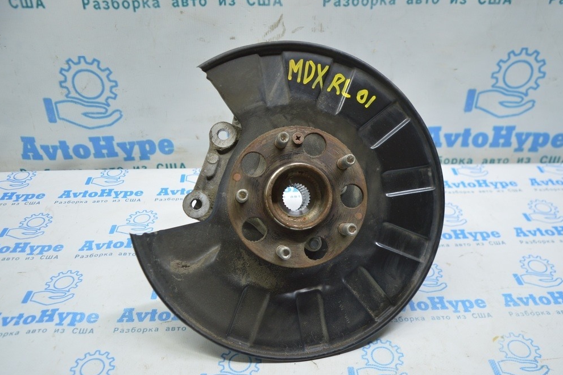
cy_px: 191
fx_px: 485
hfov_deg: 60.3
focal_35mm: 31
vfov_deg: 42.3
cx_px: 289
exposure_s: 1/50
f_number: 3.5
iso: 400
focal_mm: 20
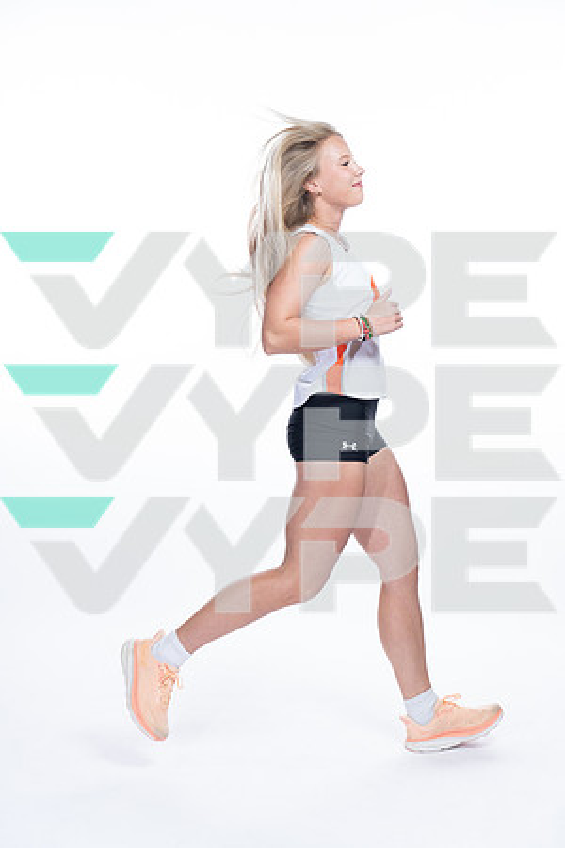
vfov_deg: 32.9
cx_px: 282
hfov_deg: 22.3
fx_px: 1436
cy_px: 424
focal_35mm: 61
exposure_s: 1/250
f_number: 5.6
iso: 400
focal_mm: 61
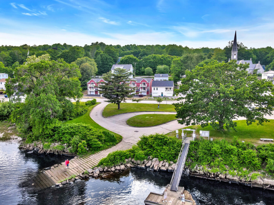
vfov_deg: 53.1
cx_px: 137
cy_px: 105
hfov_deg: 67.3
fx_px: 206
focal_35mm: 26
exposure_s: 1/320
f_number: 2.8
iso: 200
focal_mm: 4.5
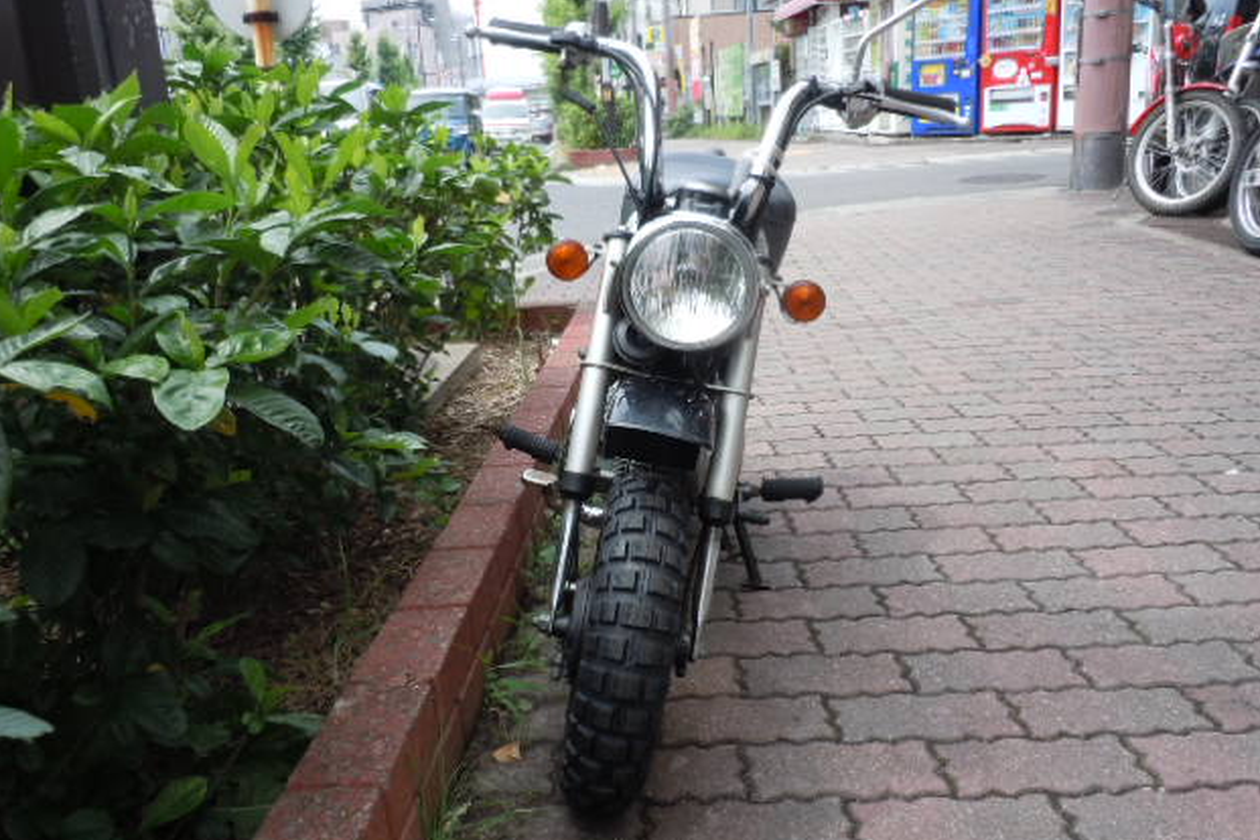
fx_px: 1050
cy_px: 416
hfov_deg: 61.9
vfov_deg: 43.6
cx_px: 613
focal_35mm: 30
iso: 100
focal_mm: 5
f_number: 3.7
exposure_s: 1/200
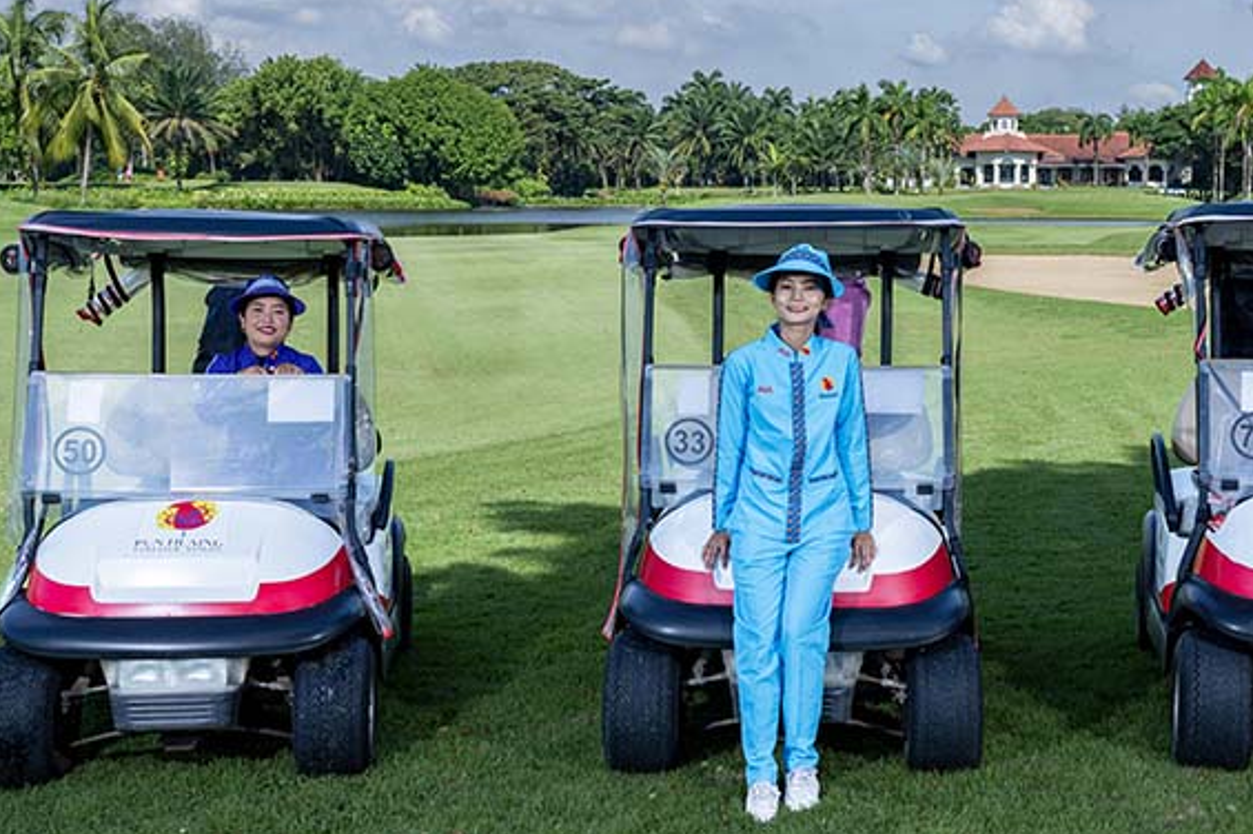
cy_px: 404
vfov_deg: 26.5
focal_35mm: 51
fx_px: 1774
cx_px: 774
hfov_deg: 38.7
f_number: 8
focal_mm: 30
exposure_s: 1/200
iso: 80
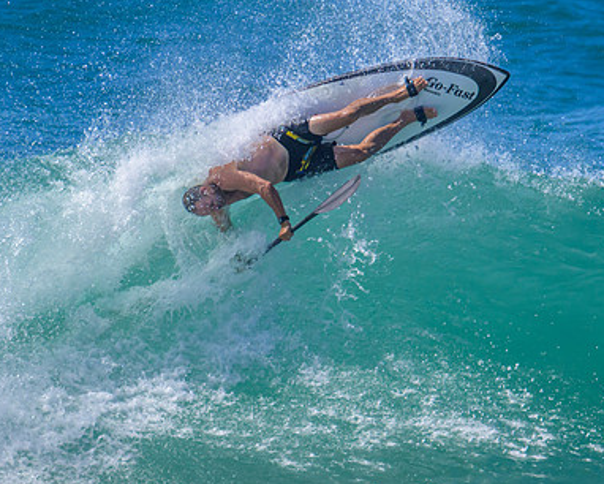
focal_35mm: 1566
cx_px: 429
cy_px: 152
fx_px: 28008
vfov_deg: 1.0
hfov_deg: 1.2
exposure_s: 1/2000
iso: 900
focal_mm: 800
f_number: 11
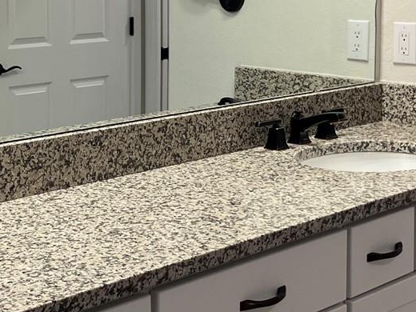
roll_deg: +0.2
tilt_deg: -5.5
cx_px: 184
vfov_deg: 18.3
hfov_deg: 24.4
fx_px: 961
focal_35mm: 80
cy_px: 69
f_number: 1.6
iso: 125
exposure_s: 1/120
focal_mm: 5.1
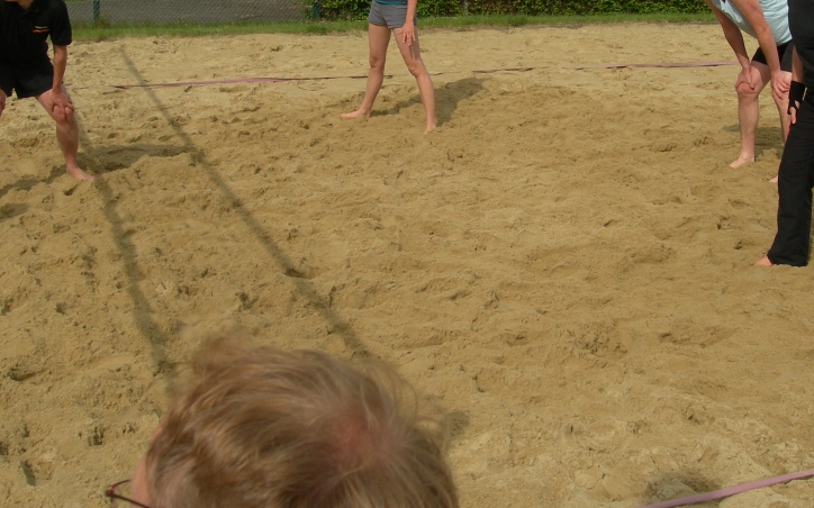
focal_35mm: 57
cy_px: 148
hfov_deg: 35.6
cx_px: 482
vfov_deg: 22.6
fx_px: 1264
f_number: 4.8
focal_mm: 7.8
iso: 50
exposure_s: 1/748
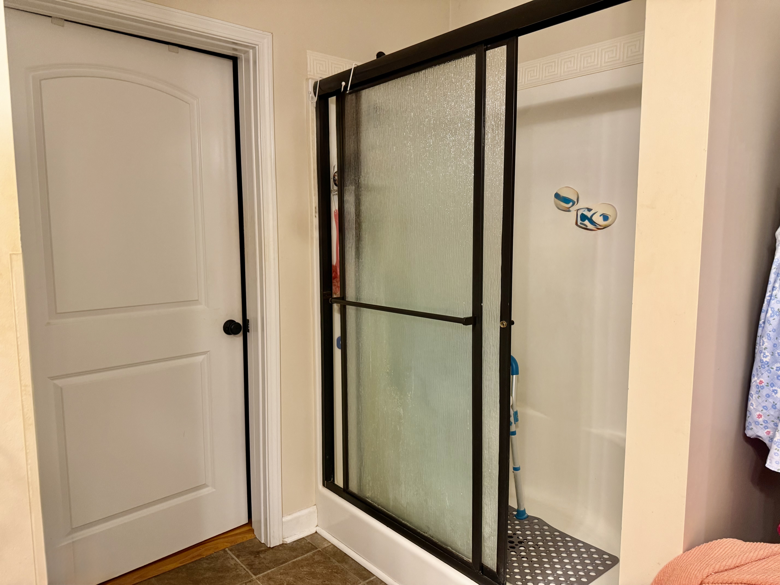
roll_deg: +0.4
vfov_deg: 56.8
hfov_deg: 71.6
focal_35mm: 24
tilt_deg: -6.3
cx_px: 390
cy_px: 292
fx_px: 541
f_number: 1.78
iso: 250
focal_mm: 6.76
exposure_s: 1/60
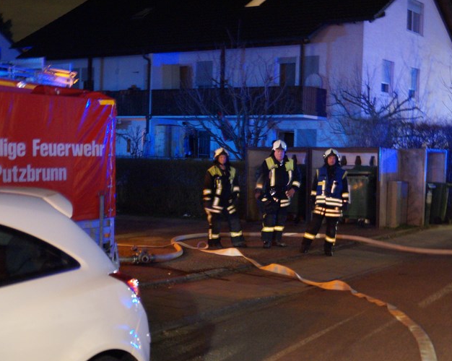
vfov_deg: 28.1
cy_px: 189
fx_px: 722
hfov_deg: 34.7
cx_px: 269
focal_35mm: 54
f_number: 4.5
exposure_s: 1/2.5
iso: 3200
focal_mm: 30
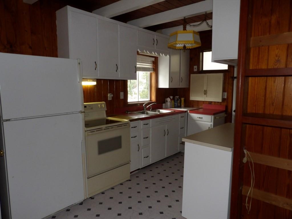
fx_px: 202
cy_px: 110
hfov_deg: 71.6
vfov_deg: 56.8
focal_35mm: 24
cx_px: 146
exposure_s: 1/33
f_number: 3.2
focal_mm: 4.3
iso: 200
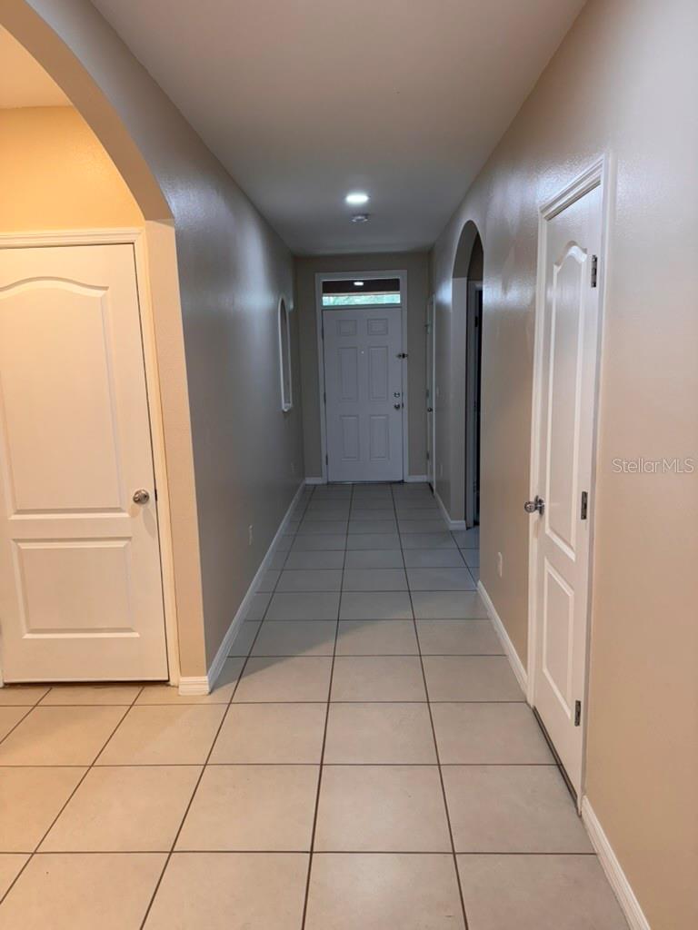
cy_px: 465
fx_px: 645
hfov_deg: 56.8
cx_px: 349
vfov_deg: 71.6
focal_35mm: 24
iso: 160
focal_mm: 6.76
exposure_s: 1/120
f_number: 1.78
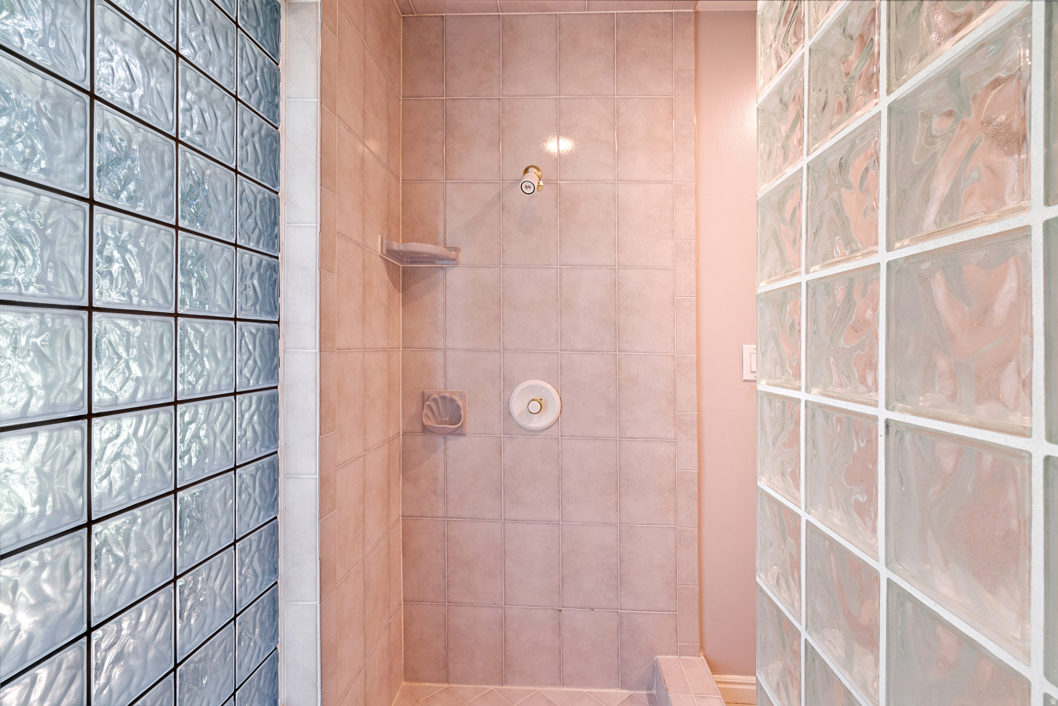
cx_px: 529
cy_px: 353
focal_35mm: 16
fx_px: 470
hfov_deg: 96.7
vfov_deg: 73.8
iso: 320
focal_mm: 16
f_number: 9
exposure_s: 1/5
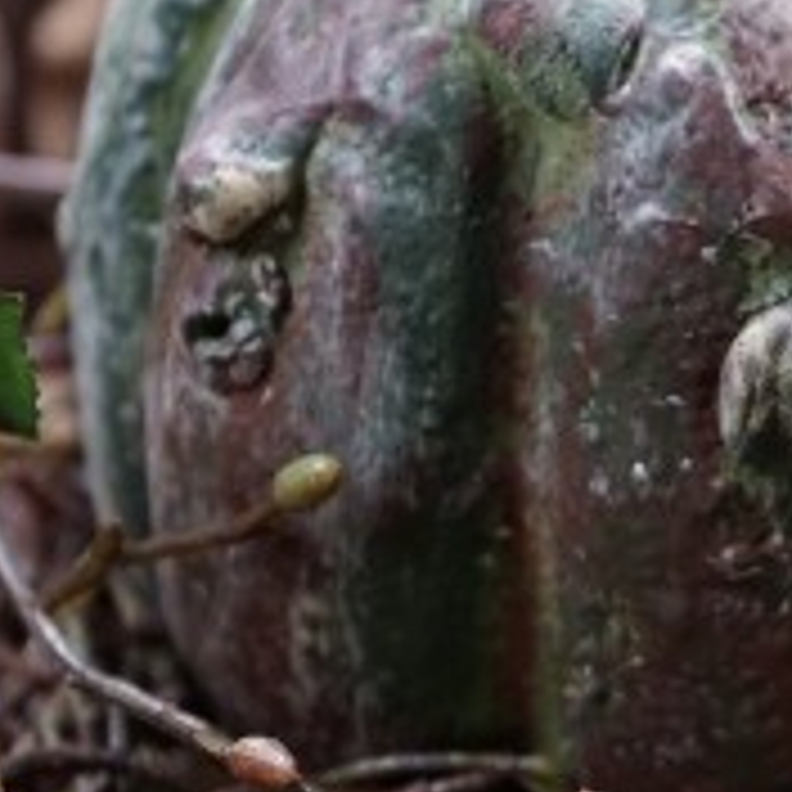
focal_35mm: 119
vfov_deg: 14.6
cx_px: 846
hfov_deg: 14.4
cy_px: 248
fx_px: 3080
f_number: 4.5
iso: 2000
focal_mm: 41
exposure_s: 1/60
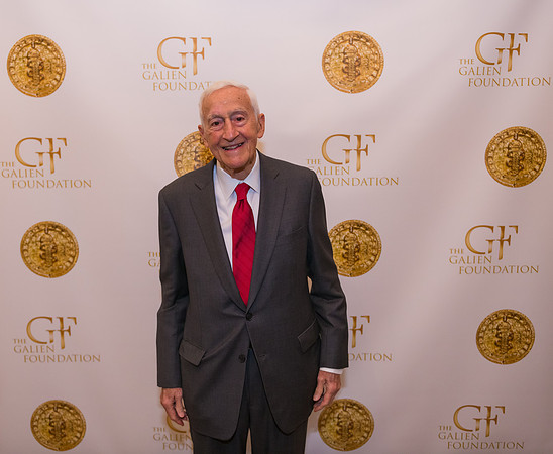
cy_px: 208
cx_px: 235
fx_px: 554
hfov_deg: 52.9
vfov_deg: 44.6
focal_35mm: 33
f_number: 3.2
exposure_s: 1/125
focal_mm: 27
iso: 1000
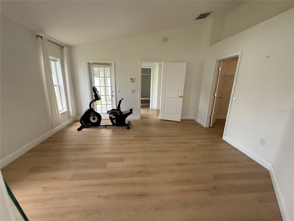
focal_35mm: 14
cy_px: 110
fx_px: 119
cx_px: 147
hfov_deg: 102.1
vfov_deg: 85.7
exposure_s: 1/159
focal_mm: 2.22
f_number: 2.2
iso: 64
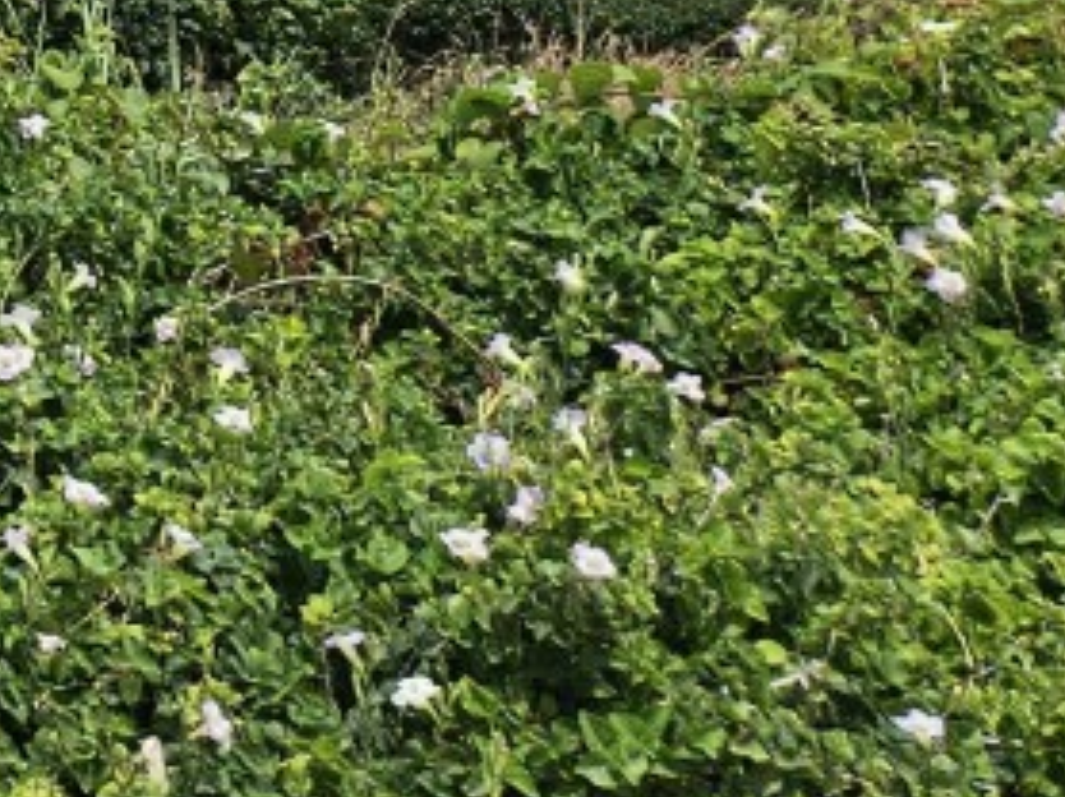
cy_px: -1038
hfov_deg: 14.4
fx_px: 3258
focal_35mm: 106
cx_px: -1253
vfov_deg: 11.7
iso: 25
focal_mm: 5.4
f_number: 1.8
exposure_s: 1/4397
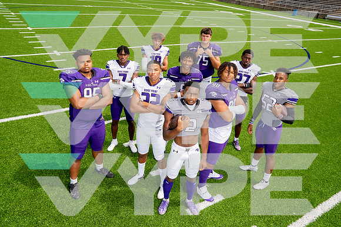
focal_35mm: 30
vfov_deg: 43.6
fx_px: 284
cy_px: 114
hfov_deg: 61.9
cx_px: 170
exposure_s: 1/250
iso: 100
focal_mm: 30
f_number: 8
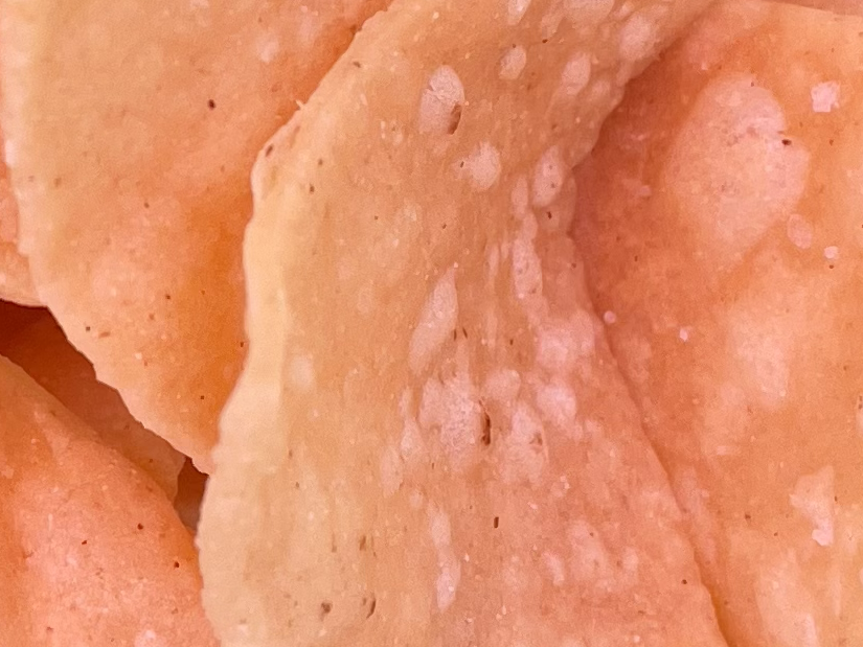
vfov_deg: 11.5
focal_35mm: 127
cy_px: -64
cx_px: -27
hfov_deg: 15.2
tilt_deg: -76.2
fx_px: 3167
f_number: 1.6
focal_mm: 4.2
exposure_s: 1/376
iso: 32
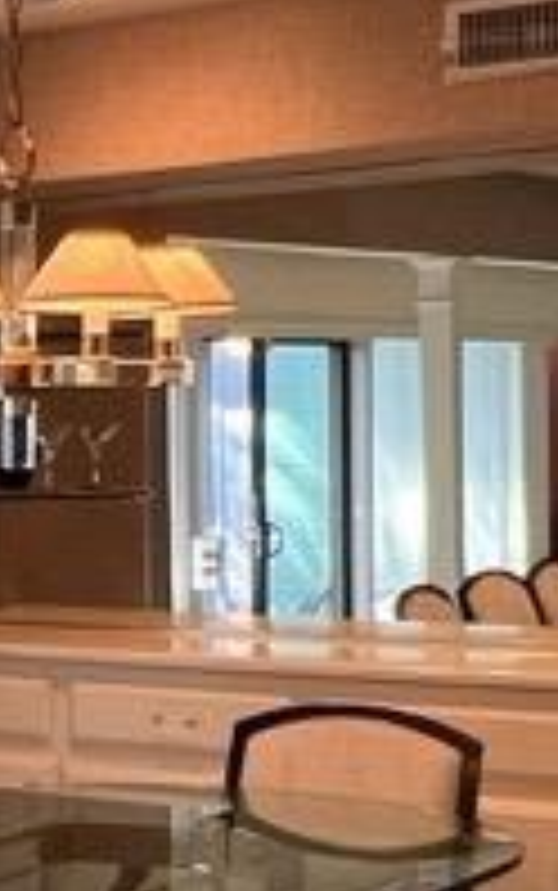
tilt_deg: -3.2
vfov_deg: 23.2
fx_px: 2162
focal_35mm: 89
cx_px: -734
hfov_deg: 12.1
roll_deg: +1.8
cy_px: 554
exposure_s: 1/120
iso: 160
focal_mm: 1.57
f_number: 1.8
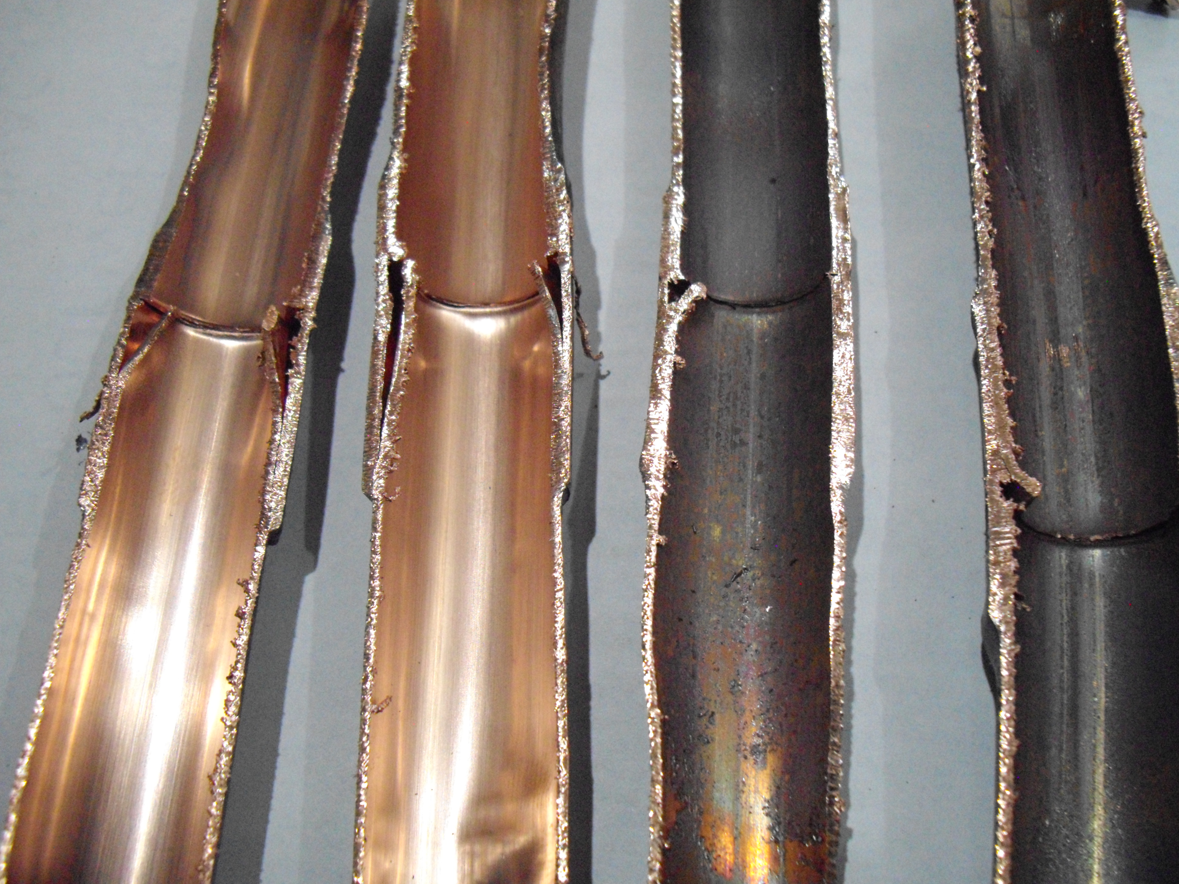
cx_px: 635
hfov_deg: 45.7
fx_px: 1396
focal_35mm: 41
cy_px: 468
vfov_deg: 35.1
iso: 800
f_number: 2.8
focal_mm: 7.9
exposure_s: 1/80
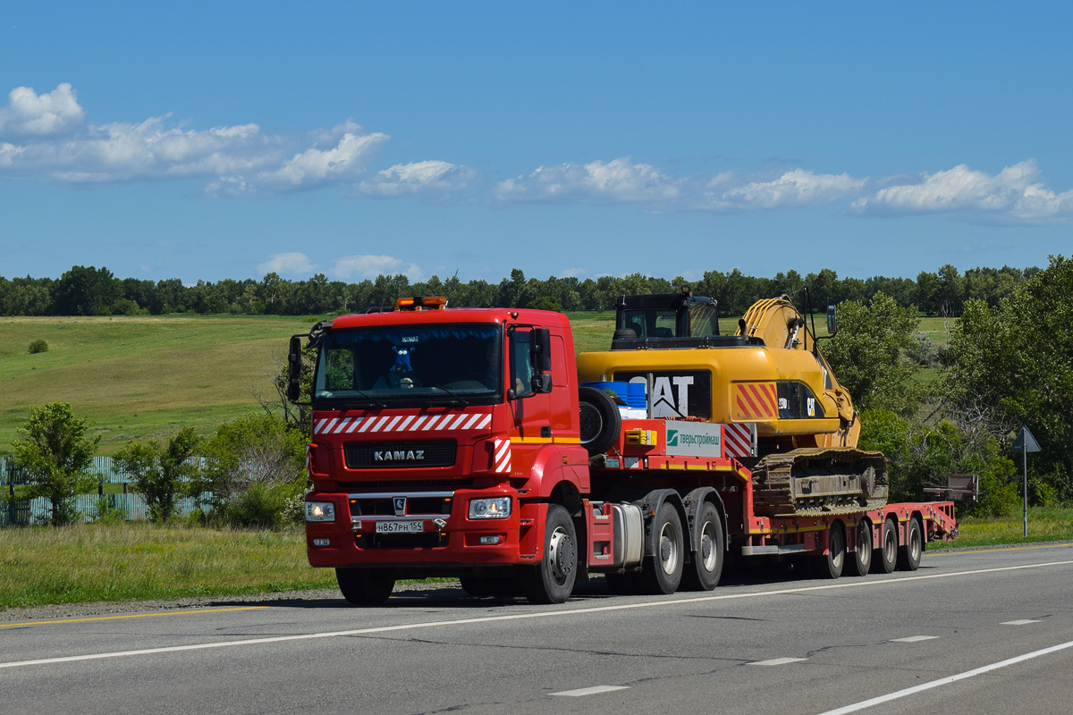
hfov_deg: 24.6
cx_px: 536
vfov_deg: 16.6
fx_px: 2459
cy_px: 358
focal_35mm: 82
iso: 100
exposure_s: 1/800
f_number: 7.1
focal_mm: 55
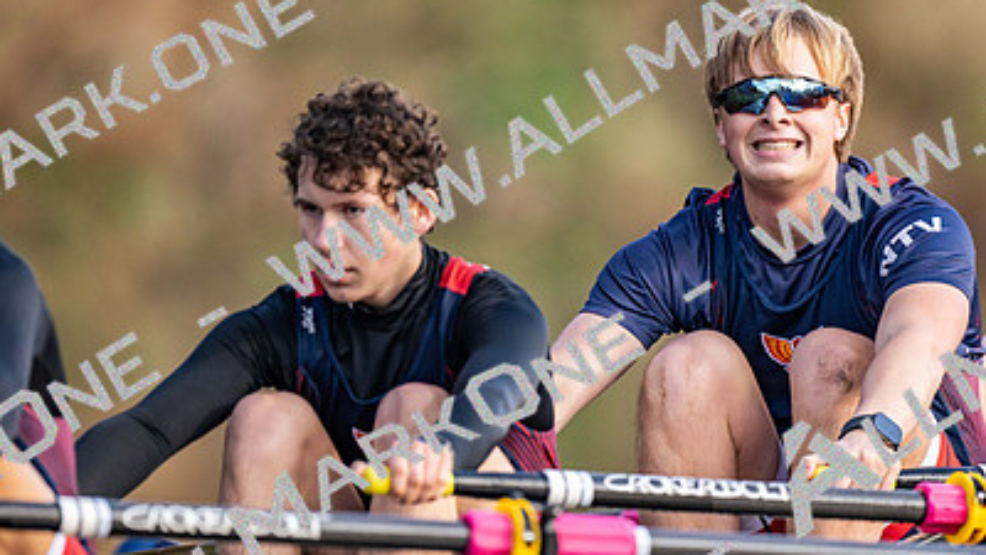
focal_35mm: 911
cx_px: 572
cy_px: 305
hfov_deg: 2.4
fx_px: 23818
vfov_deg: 1.3
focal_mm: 600
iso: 1250
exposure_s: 1/2500
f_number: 4
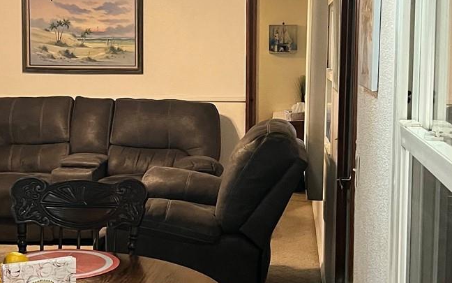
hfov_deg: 30.2
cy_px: 115
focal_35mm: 68
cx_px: 199
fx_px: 838
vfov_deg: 19.1
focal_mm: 5.1
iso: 400
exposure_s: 1/60
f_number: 1.6
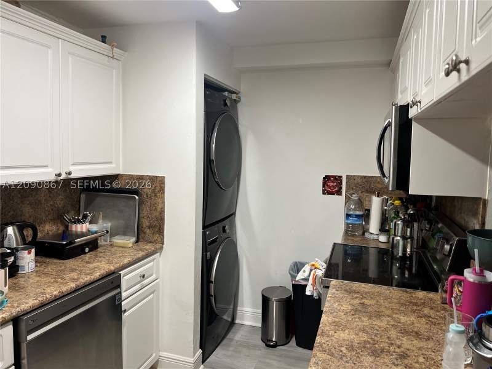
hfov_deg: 67.3
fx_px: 370
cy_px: 184
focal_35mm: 26
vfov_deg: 53.1
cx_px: 246
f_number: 1.5
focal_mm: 5.7
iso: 125
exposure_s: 1/120
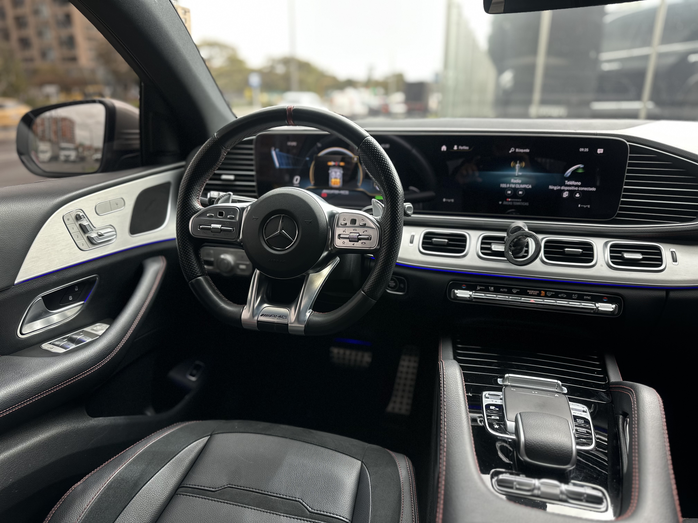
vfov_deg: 56.8
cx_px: 349
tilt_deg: -18.6
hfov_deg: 71.6
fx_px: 484
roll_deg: -1.3
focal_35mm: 24
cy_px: 262
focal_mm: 6.86
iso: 125
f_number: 1.78
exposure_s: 1/105
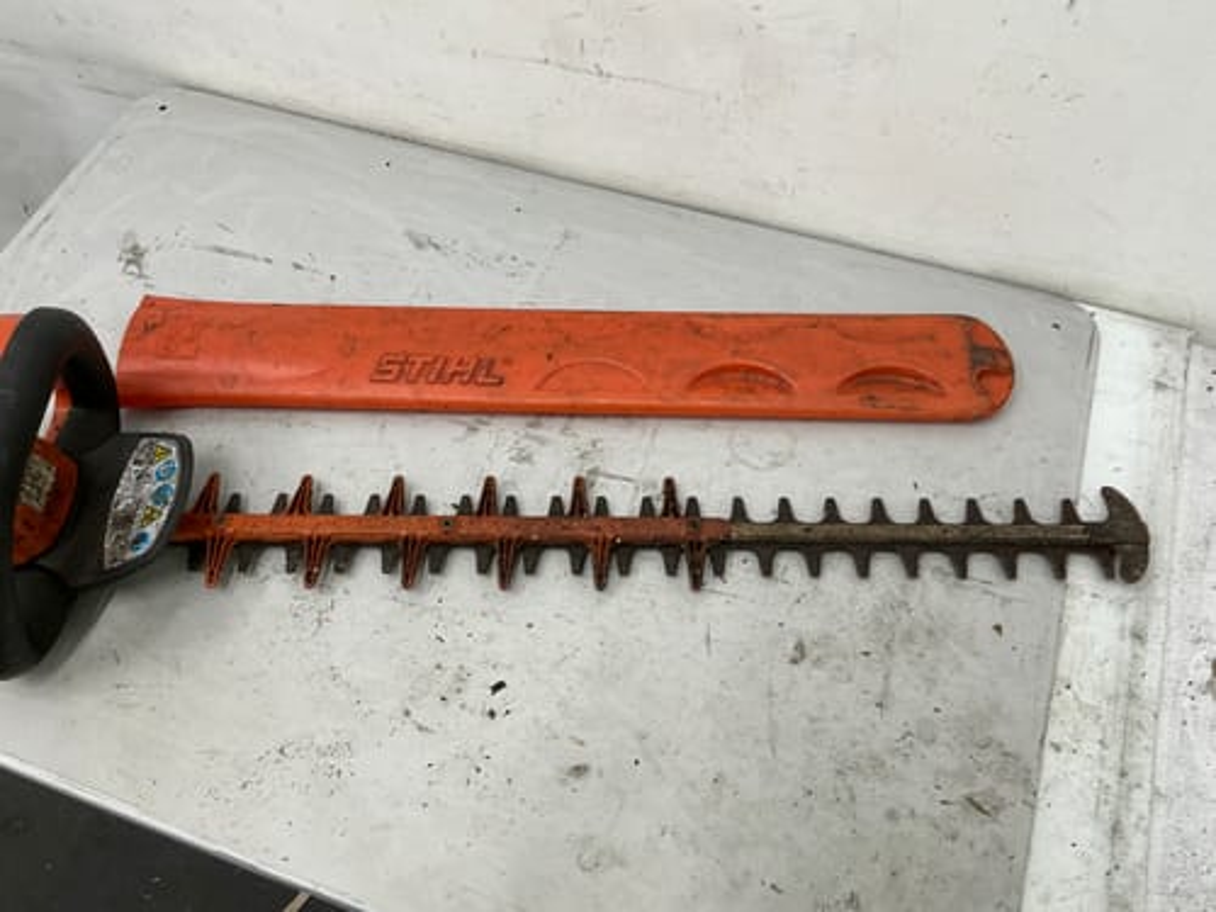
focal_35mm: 28
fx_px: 984
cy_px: 456
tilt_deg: -58.3
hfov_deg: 63.4
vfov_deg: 49.7
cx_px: 608
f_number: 1.8
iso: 40
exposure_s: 1/50
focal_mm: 3
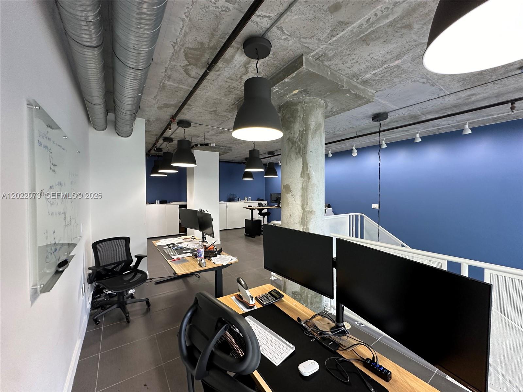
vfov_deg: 85.7
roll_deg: -0.1
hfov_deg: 102.1
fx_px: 212
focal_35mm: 14
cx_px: 262
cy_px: 196
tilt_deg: +0.5
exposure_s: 1/60
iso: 160
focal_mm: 2.22
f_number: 2.2
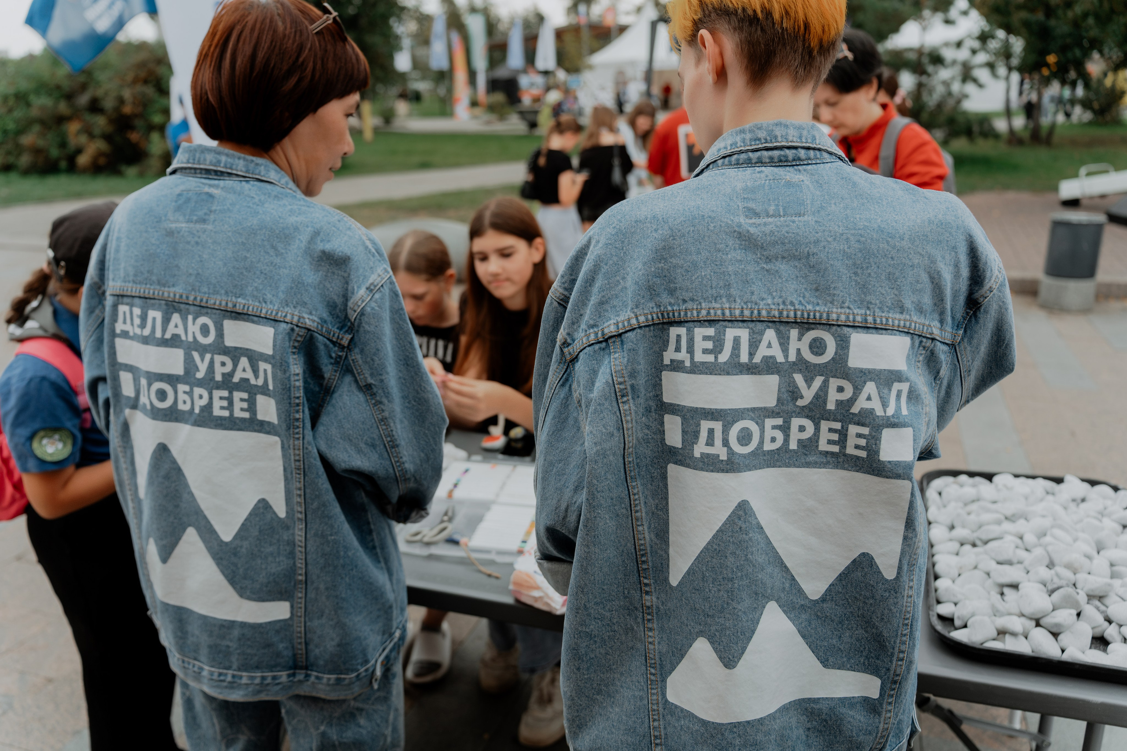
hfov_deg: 65.5
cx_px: 564
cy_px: 376
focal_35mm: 28
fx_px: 877
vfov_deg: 46.4
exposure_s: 1/1000
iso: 250
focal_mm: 28
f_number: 3.2
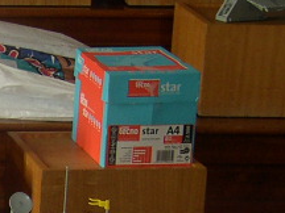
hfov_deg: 10.3
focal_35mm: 180
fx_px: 1482
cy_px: 308
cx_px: -256
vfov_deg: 8.1
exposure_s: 1/60
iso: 100
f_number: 2.8
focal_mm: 8
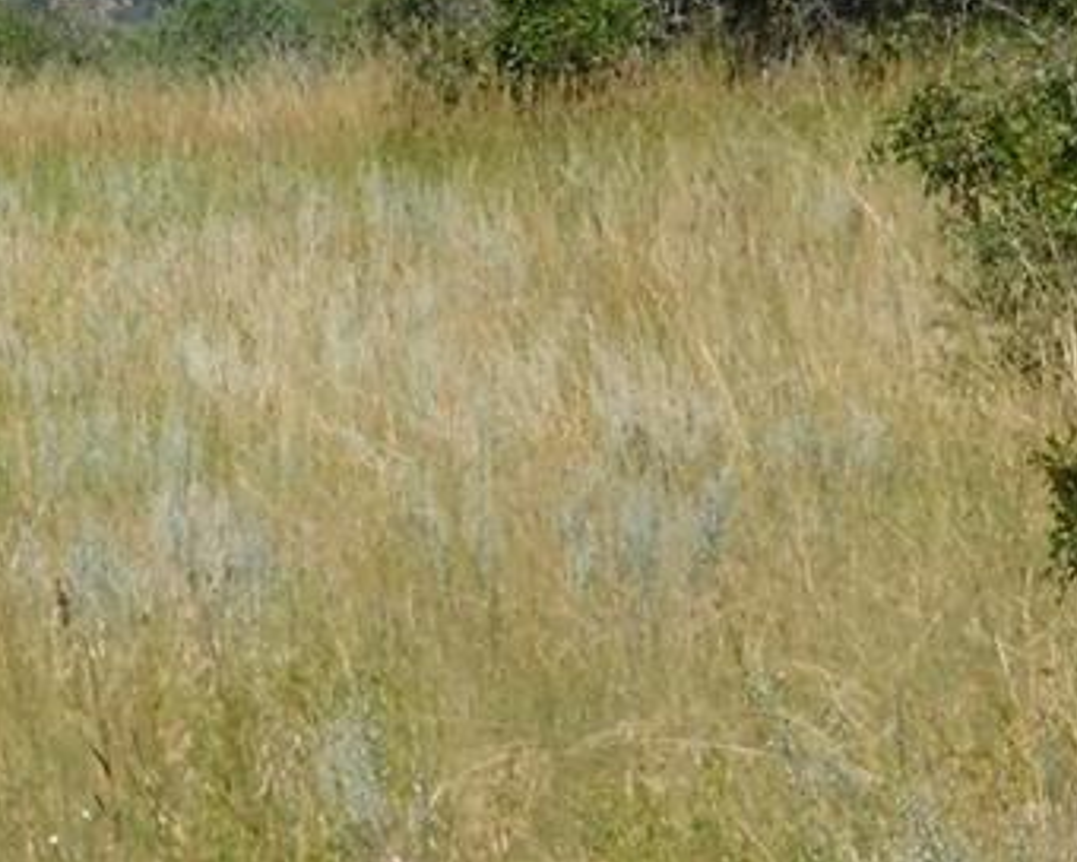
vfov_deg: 4.6
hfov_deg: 5.7
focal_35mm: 338
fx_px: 10774
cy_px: -347
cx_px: -70
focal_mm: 20.3
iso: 800
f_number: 9.6
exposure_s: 1/1250
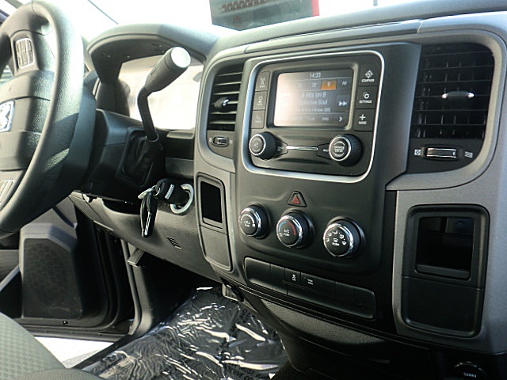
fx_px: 454
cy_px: 190
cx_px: 254
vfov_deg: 45.4
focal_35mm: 31
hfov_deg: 58.4
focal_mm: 5.58
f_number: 2.8
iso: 64
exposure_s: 1/60
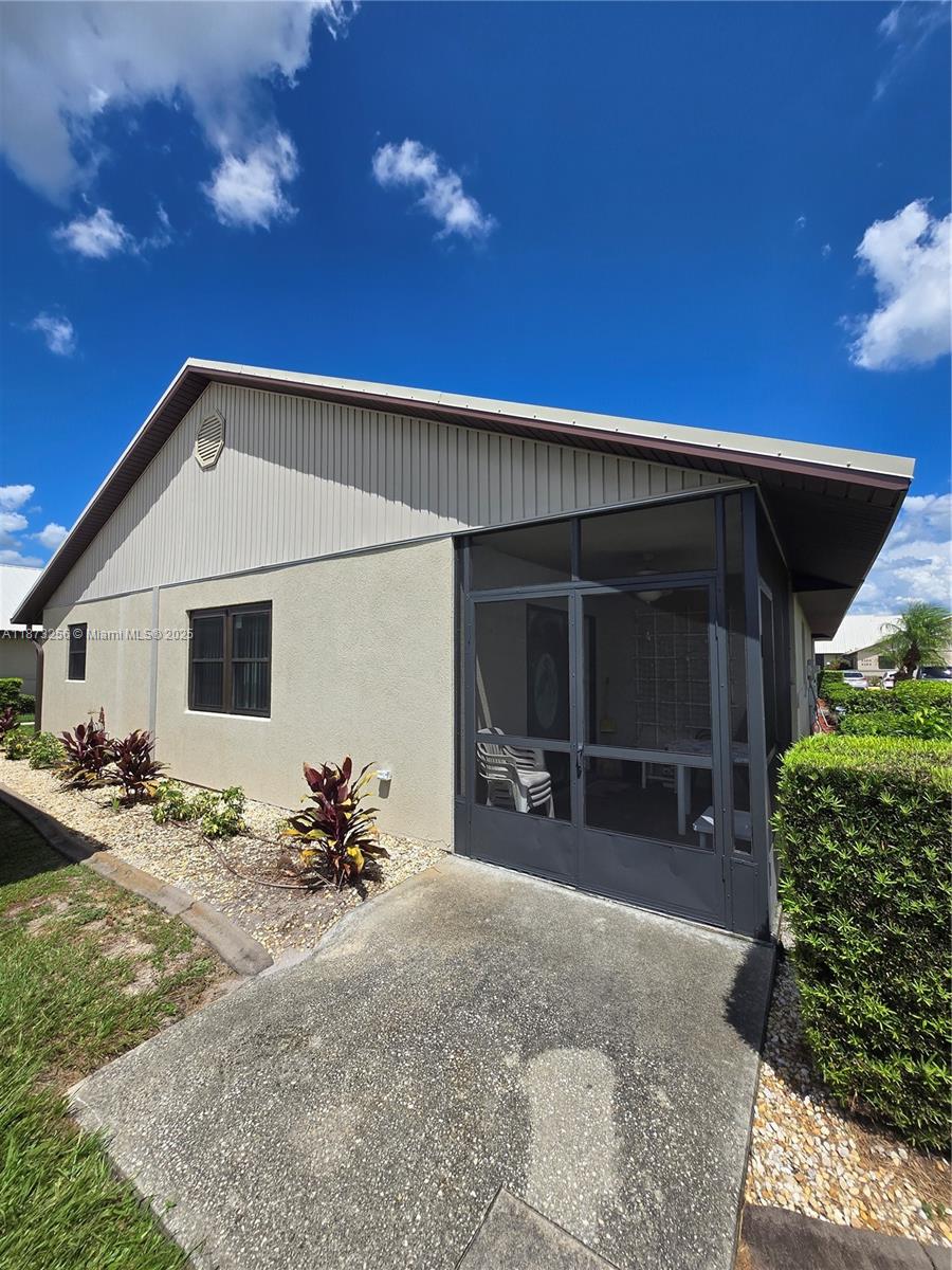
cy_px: 635
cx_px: 476
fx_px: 477
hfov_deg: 89.9
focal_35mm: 13
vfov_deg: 106.2
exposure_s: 1/1538
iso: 25
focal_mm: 1.7
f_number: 2.2
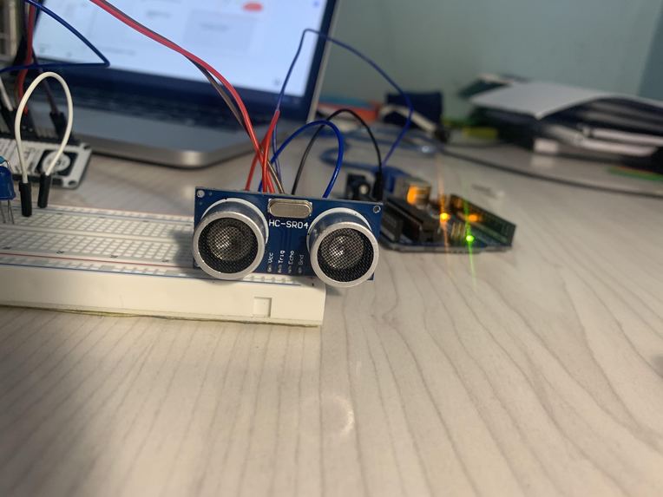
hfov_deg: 67.3
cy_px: 248
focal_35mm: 26
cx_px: 332
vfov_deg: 53.1
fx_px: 498
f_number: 1.8
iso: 160
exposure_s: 1/50
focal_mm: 4.25
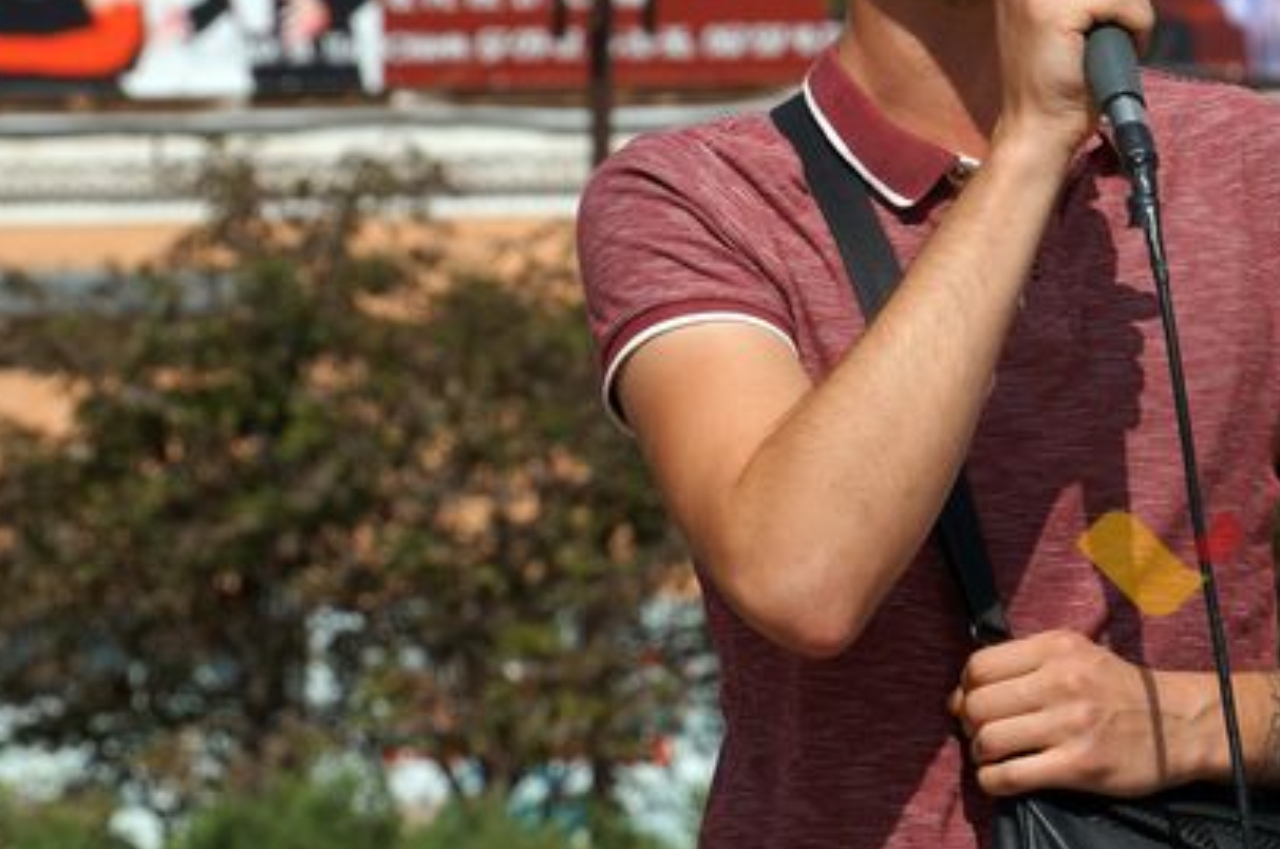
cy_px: 135
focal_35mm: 260
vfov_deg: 5.3
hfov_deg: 7.9
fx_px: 9230
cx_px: 884
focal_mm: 100
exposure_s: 1/1000
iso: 100
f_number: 7.1
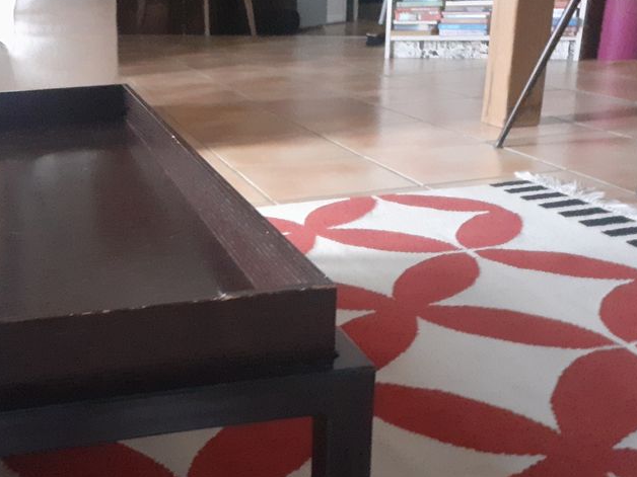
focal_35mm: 43
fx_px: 791
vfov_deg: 33.1
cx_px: 175
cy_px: 340
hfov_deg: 42.8
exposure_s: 1/20
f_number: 1.9
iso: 1000
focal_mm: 3.6
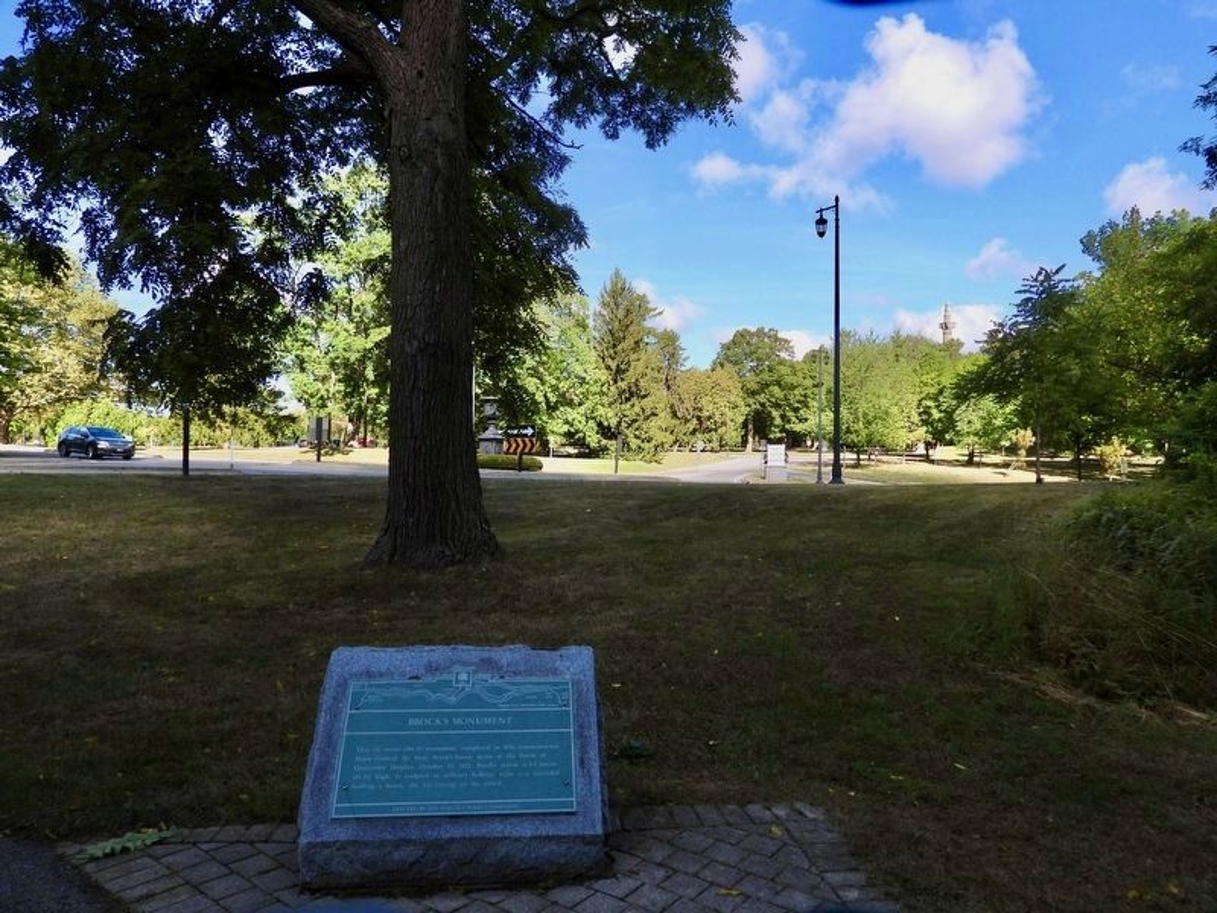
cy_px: 456
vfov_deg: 56.8
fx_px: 844
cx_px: 608
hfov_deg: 71.6
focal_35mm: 24
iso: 100
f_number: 2.8
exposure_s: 1/1000
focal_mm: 4.3
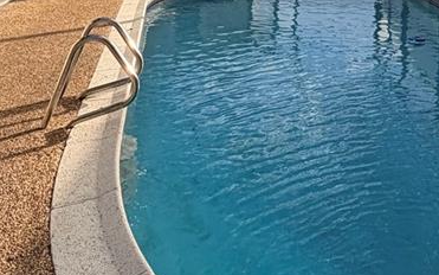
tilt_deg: -0.8
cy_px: -88
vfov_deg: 23.6
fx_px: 574
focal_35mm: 48
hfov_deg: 40.8
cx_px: 319
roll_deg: -2.1
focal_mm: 2.22
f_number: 2.2
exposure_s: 1/694
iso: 40
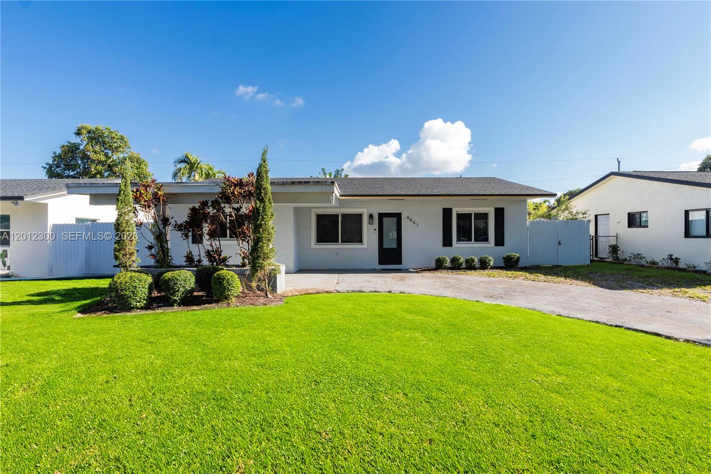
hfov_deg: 95.0
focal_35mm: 16
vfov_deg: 72.0
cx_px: 356
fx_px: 326
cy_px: 237
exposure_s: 1/160
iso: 250
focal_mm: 11
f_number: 9
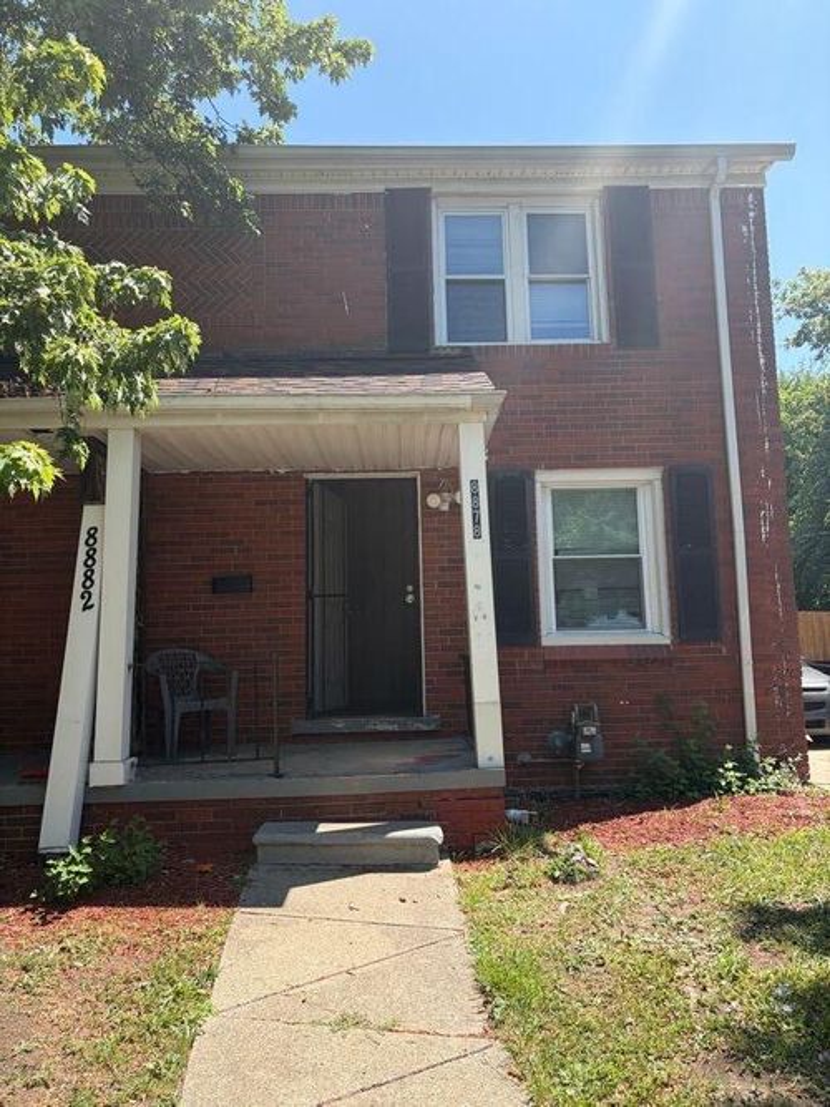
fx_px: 831
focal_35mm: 26
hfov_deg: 53.0
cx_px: 415
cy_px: 554
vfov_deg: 67.3
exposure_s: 1/1550
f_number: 1.6
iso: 50
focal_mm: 5.96
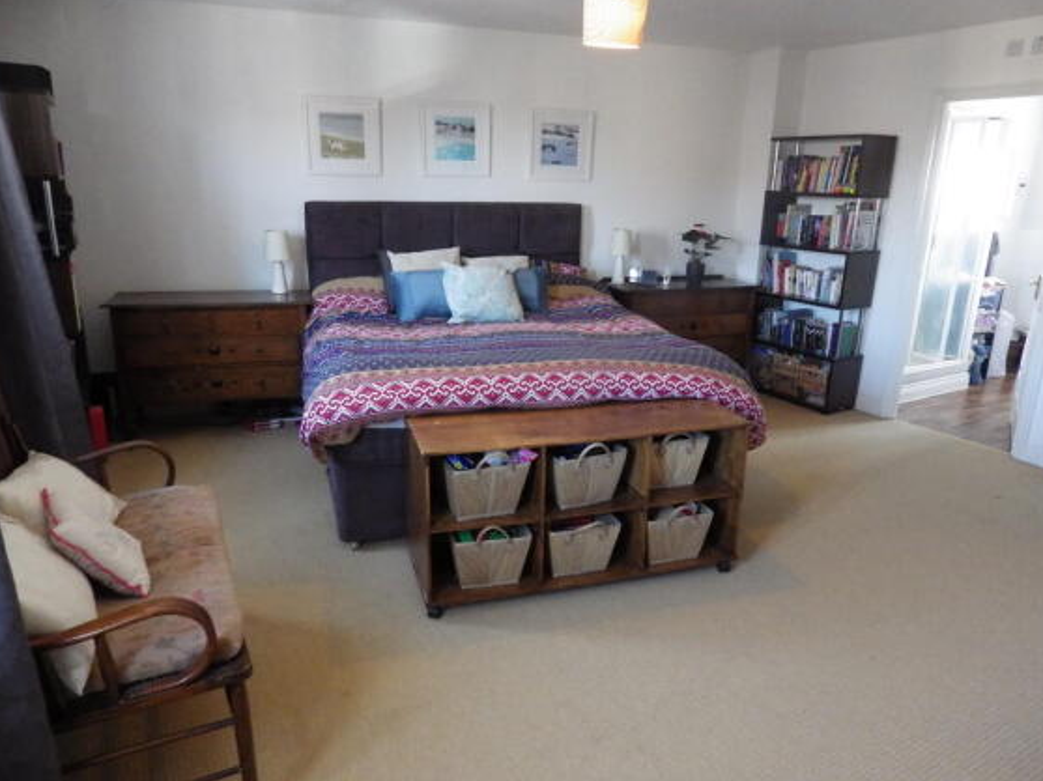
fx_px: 693
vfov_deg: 58.8
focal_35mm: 23
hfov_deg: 73.9
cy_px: 384
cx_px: 528
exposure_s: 1/45
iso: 640
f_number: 3.1
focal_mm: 4
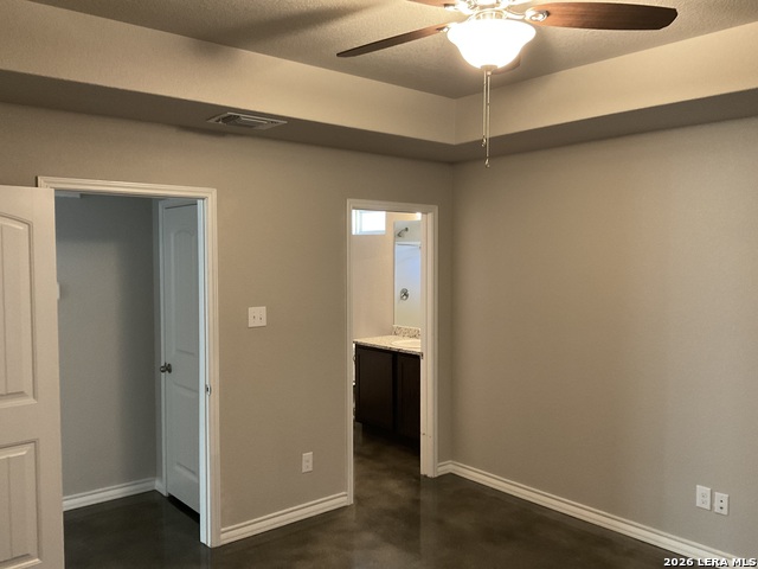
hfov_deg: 61.7
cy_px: 284
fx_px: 635
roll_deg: -0.4
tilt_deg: -2.3
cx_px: 379
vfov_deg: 48.2
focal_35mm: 29
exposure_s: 1/40
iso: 250
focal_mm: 3
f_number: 1.8
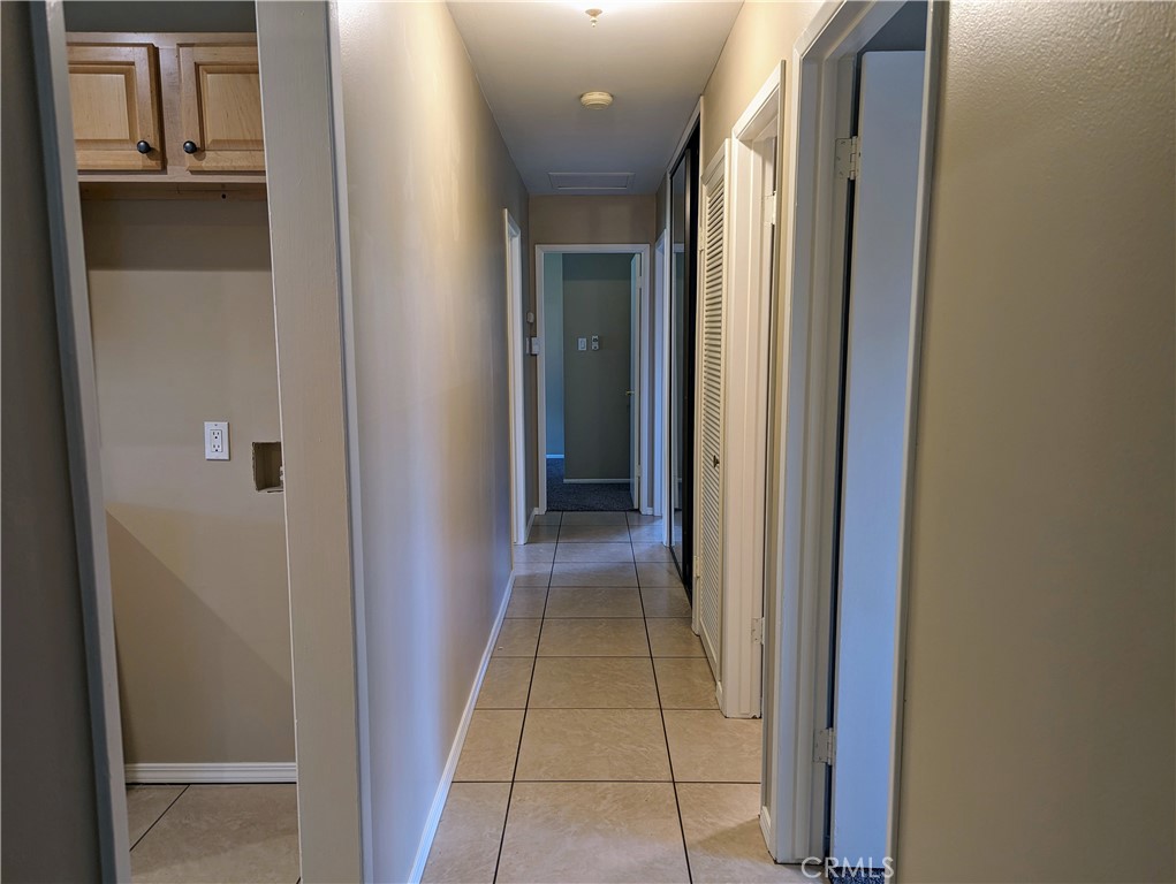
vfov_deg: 56.9
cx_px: 588
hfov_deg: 71.5
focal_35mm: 24
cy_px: 442
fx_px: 816
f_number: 1.85
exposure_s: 1/24
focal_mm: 6.81
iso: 98
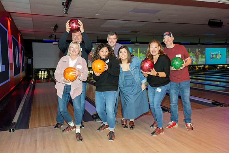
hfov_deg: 58.8
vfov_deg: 41.2
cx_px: 114
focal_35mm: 32
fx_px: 203
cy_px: 76
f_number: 5.6
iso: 1600
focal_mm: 31.5
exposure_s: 1/60
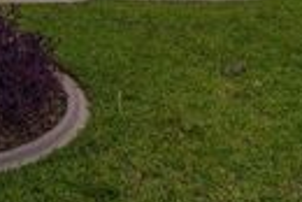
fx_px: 420
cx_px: 44
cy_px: -99
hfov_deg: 37.6
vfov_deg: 22.4
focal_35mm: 50
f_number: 8
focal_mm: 13
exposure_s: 1/320
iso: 100
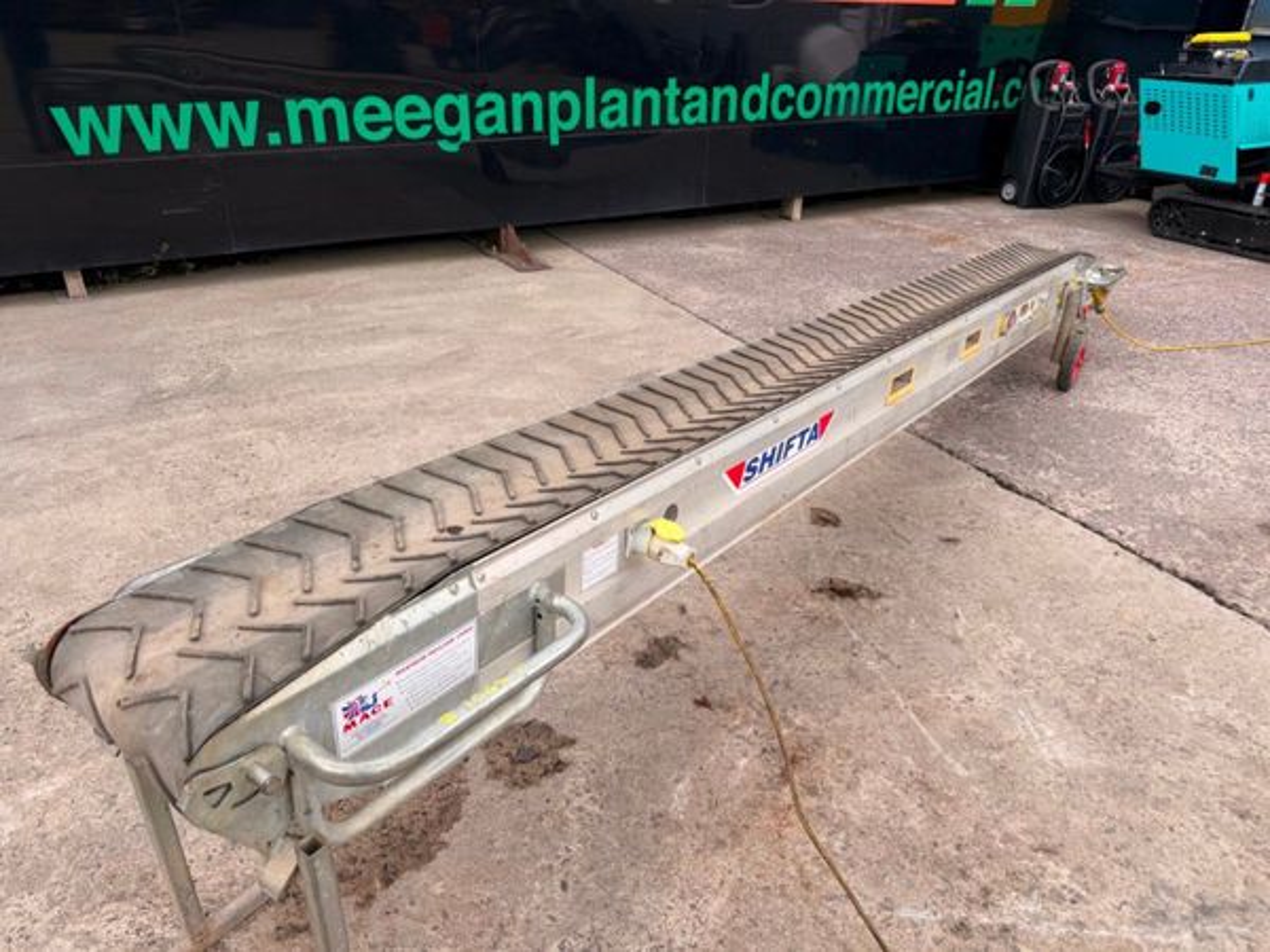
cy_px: 476
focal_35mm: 24
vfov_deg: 56.8
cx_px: 635
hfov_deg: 71.6
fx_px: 881
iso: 80
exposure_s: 1/979
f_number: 1.78
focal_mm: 6.76
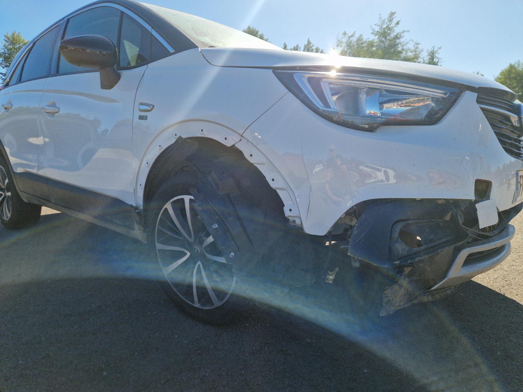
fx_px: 347
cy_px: 196
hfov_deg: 73.9
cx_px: 262
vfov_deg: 58.9
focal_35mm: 23
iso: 50
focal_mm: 5.4
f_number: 1.8
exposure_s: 1/1111
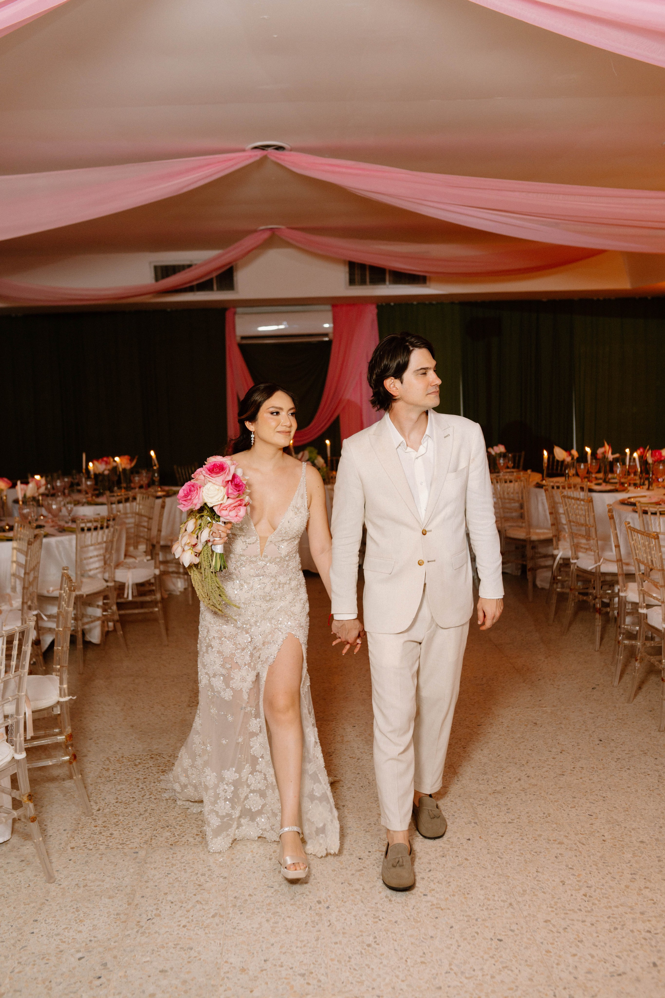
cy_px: 499
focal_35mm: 35
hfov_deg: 37.9
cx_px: 332
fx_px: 970
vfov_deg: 54.4
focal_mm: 35
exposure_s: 1/160
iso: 400
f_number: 2.8
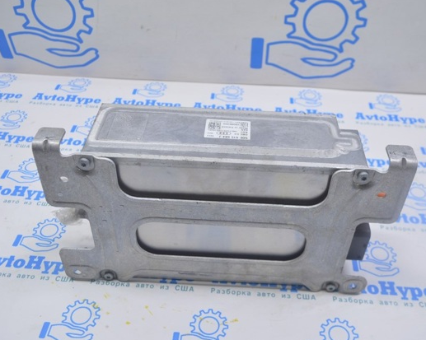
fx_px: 461
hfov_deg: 49.6
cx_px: 220
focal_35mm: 37
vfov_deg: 40.5
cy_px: 172
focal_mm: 21
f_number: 5.6
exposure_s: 1/25
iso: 400
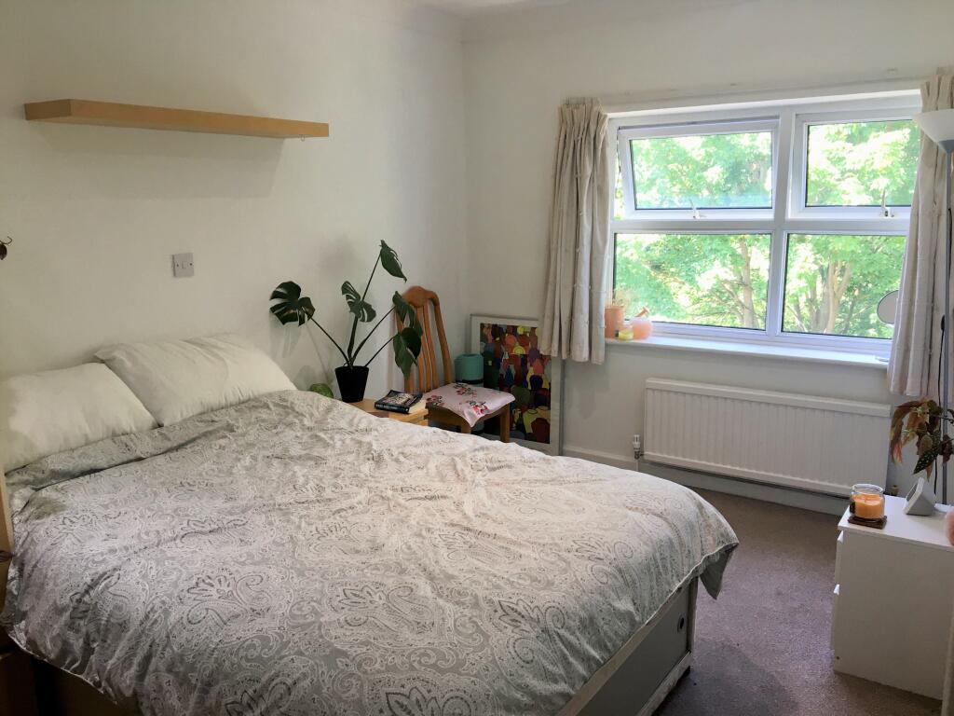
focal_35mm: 29
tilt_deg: -9.9
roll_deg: +1.0
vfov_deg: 48.2
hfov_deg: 61.7
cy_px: 358
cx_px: 477
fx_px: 799
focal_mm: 4.15
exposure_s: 1/33
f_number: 2.2
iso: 25
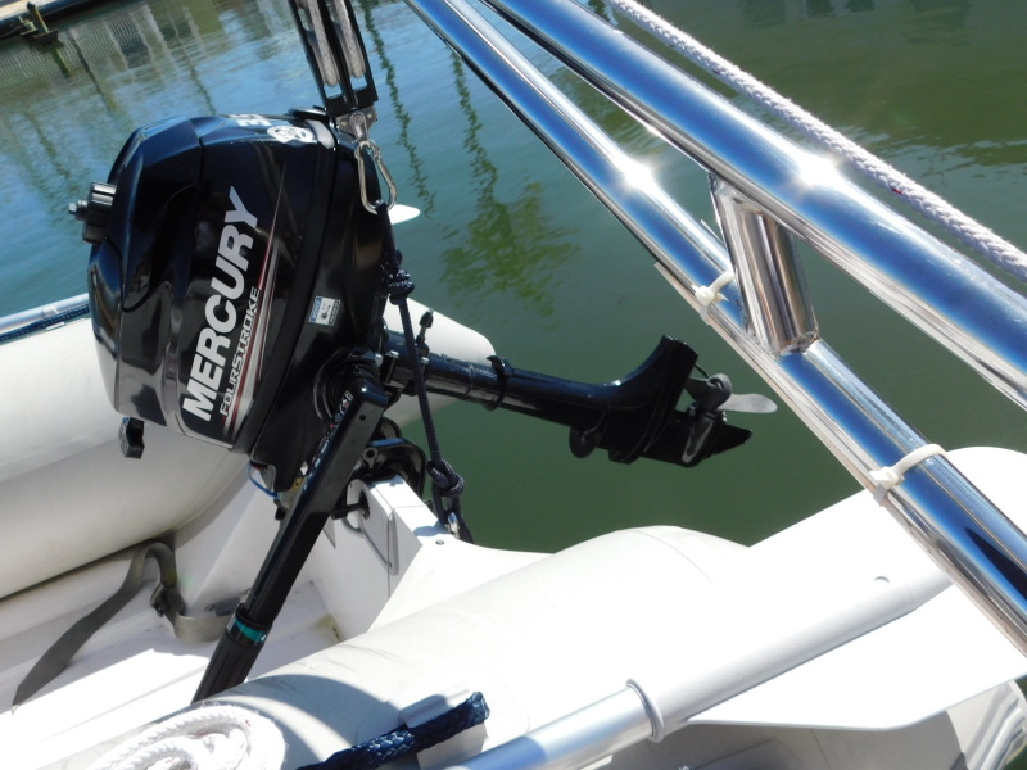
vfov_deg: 46.8
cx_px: 514
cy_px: 385
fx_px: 890
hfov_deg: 60.0
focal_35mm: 30
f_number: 3.2
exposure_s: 1/1250
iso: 125
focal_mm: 5.3
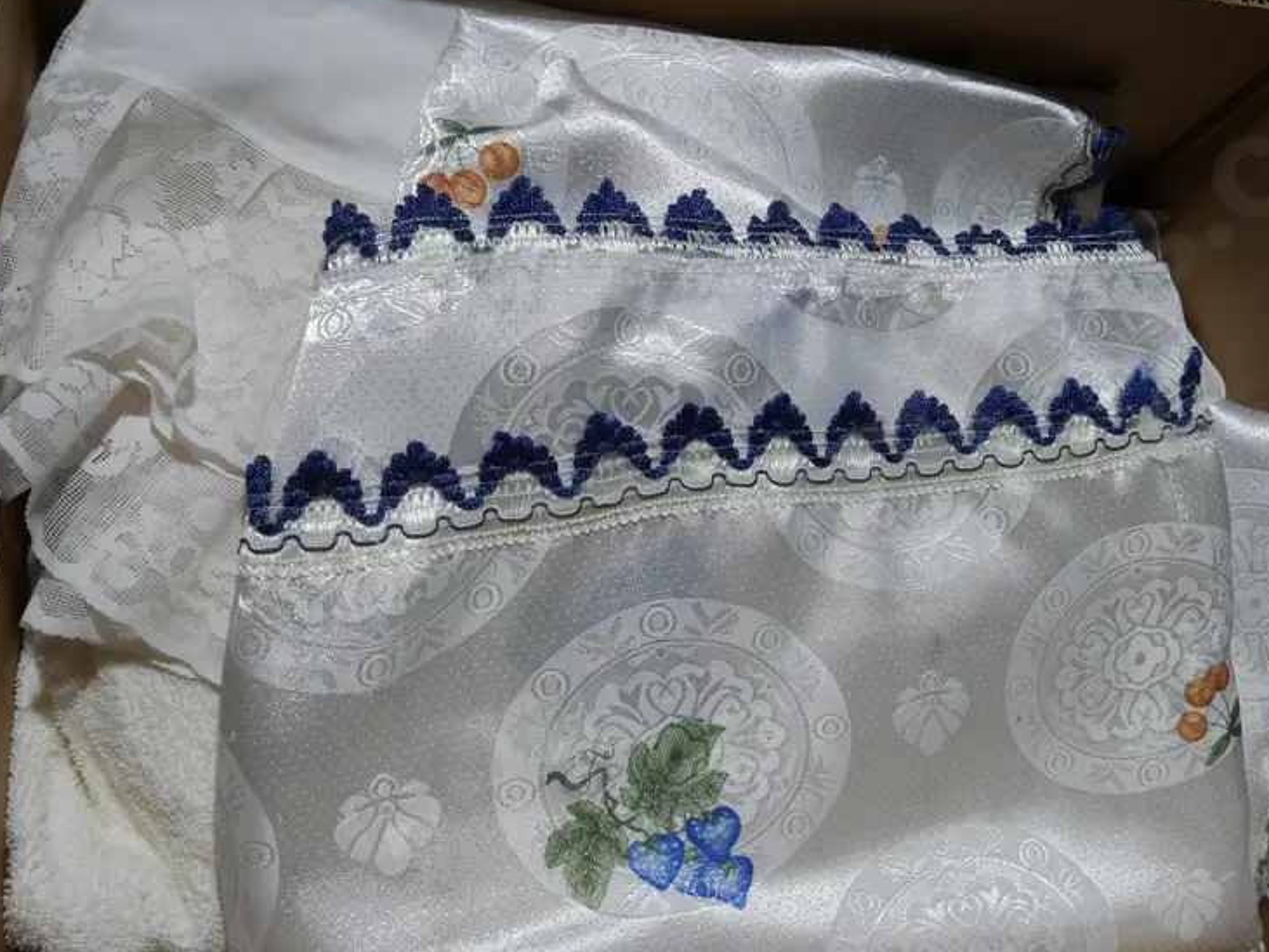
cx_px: 809
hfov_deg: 44.3
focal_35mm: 42
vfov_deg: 34.4
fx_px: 1540
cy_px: 508
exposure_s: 1/160
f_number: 4.5
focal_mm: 15
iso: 200
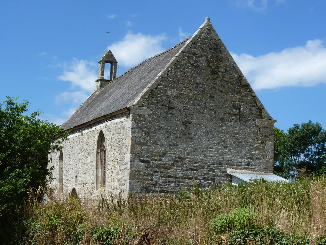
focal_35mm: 72
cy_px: 122
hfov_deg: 27.0
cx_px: 163
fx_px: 678
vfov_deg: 20.4
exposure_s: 1/320
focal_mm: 12.8
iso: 80
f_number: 5.6
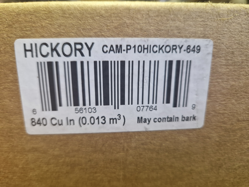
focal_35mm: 23
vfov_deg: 58.9
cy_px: 94
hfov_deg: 73.9
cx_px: 124
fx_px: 165
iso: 400
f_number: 1.8
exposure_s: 1/33
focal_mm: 5.4
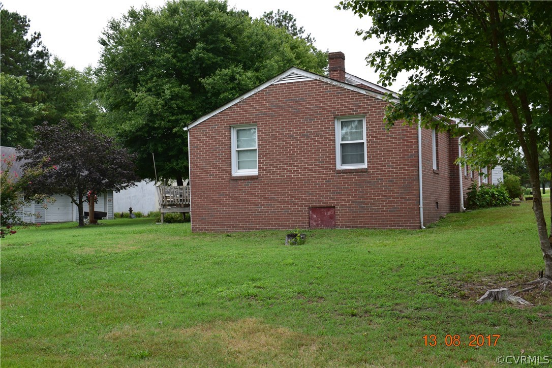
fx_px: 667
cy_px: 184
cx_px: 276
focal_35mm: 44
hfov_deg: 45.0
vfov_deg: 30.8
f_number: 10
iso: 400
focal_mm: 29
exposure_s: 1/320
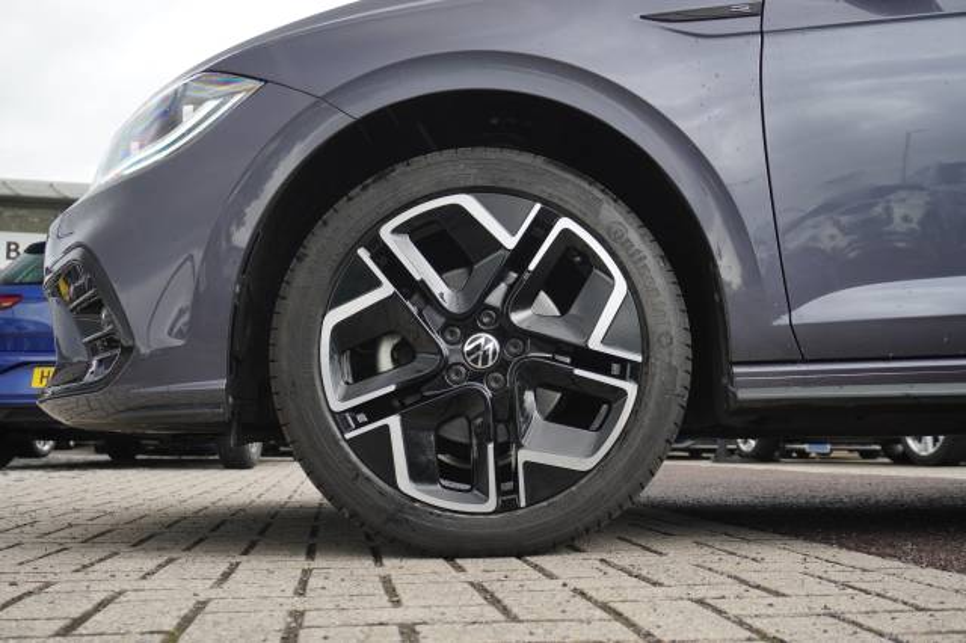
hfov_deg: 47.9
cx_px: 483
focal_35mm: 40
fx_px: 1086
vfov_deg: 33.0
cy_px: 322
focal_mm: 27
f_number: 5.6
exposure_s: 1/160
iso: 400
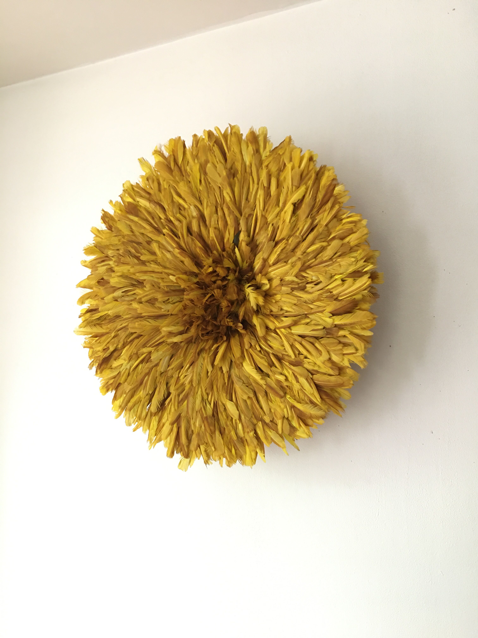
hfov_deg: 48.2
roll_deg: -1.2
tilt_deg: +6.9
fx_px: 534
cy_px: 319
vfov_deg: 61.7
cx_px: 239
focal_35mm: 29
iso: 100
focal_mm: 4.15
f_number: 2.2
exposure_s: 1/10
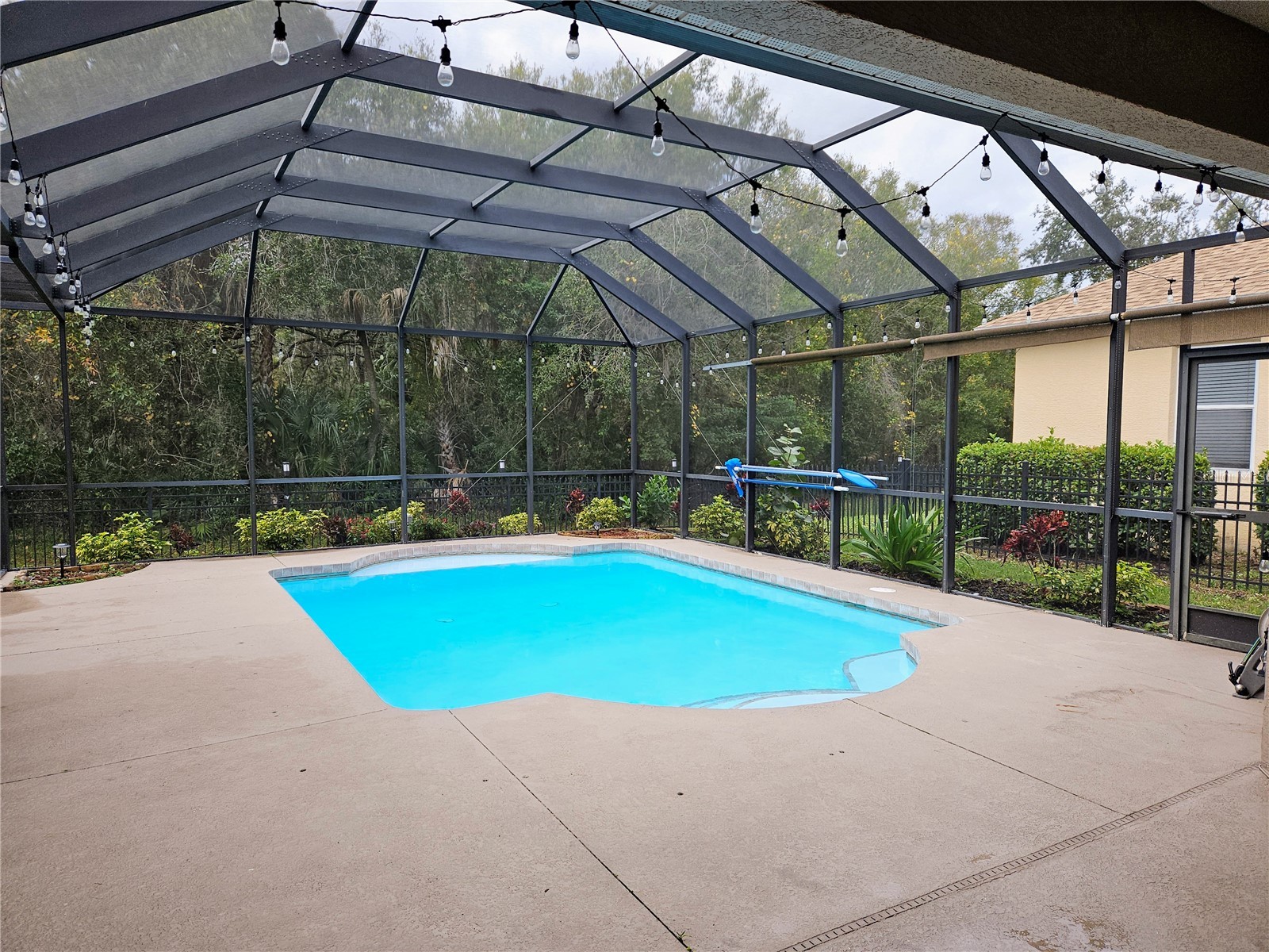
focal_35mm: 23
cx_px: 634
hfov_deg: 73.9
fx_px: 843
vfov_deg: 58.9
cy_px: 476
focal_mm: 5.4
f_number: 1.8
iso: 25
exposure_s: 1/294
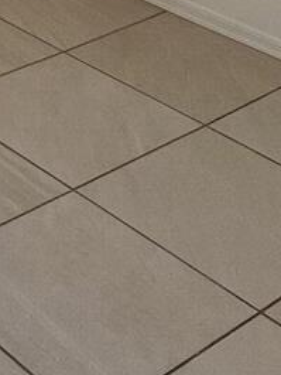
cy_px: -327
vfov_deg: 16.4
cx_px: -174
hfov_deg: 13.9
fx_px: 1060
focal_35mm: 98
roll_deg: -0.7
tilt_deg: -7.1
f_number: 1.8
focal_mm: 1.57
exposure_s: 1/165
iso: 32
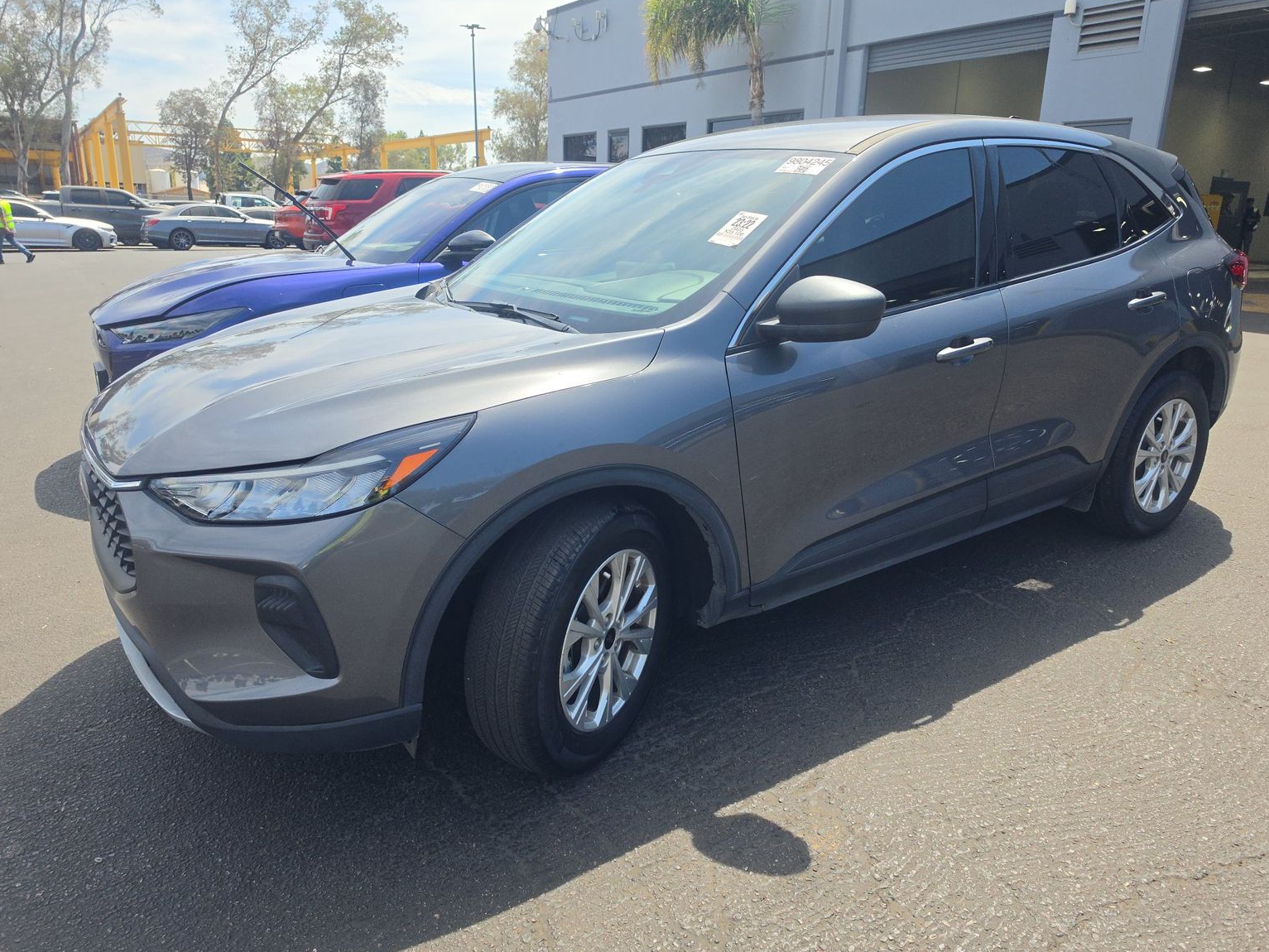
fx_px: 880
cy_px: 488
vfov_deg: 56.8
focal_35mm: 24
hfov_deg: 71.6
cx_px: 652
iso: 64
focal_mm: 6.5
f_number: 1.4
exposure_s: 1/4235
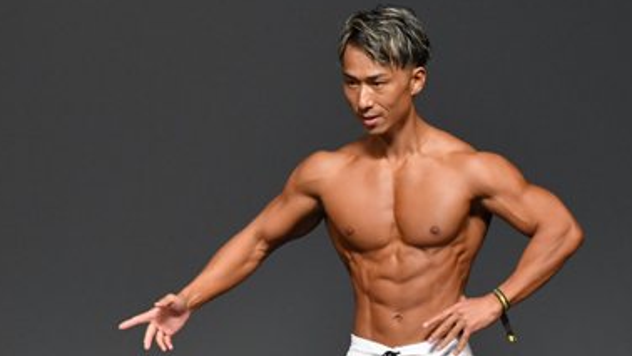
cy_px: 359
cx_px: 449
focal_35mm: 804
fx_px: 13479
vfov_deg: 1.5
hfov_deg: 2.7
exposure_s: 1/400
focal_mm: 250
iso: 2000
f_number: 5.6
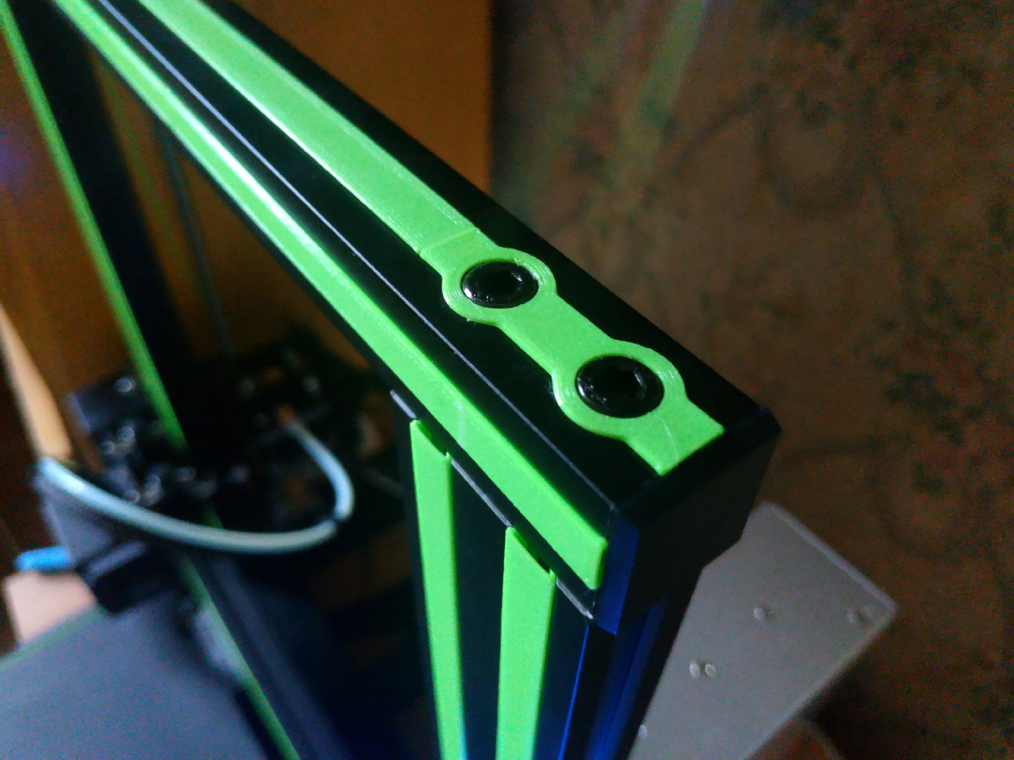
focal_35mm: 24
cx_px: 507
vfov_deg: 56.8
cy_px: 380
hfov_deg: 71.6
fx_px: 703
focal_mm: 3.94
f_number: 1.9
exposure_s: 1/17
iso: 1600
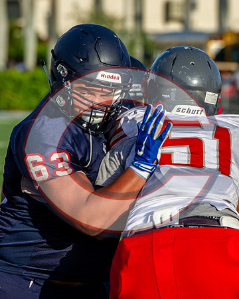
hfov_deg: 3.7
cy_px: 208
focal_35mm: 420
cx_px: 286
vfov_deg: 4.6
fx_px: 3714
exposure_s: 1/1000
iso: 200
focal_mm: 200
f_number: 6.3
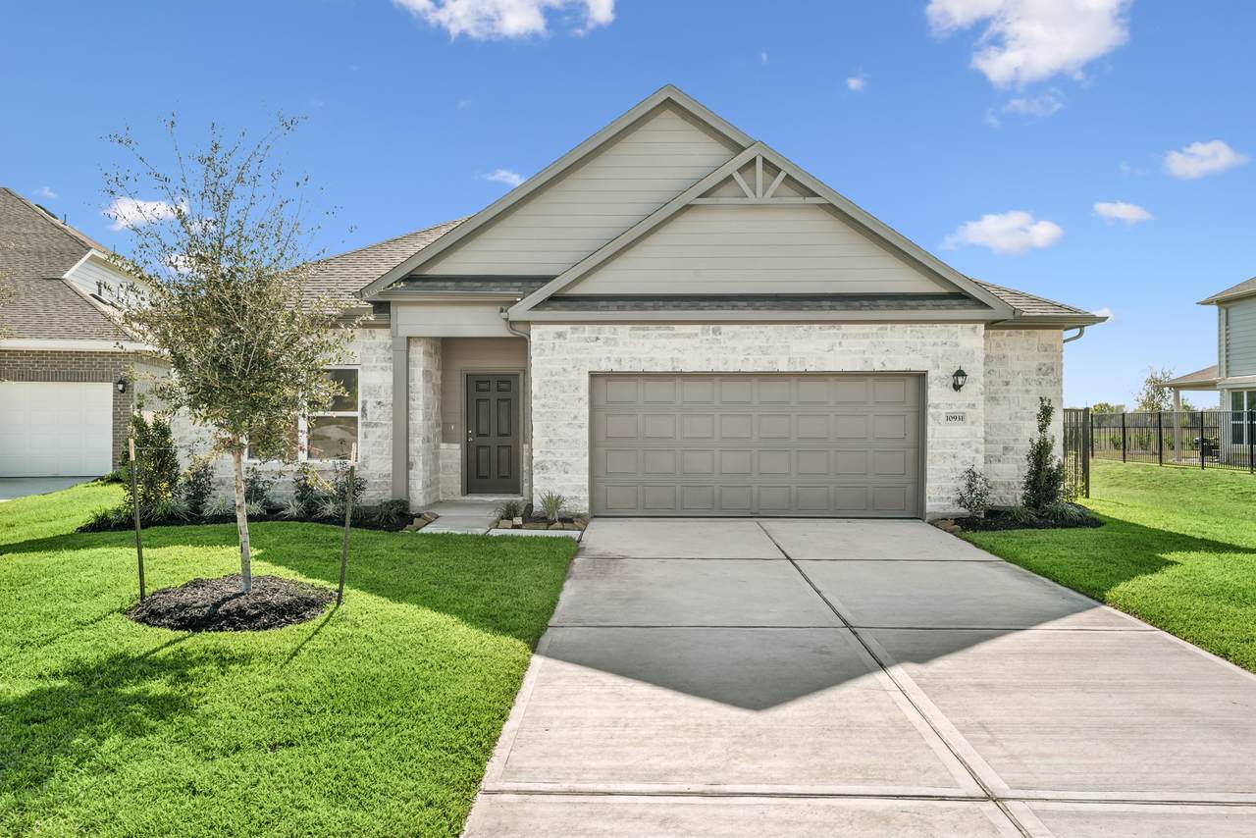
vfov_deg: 49.6
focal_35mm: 26
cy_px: 419
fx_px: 907
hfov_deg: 69.4
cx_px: 628
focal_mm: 26
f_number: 9
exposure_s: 1/100
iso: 160
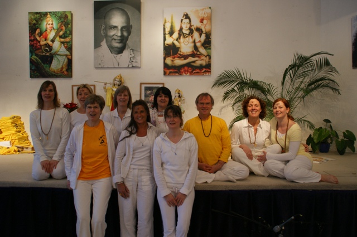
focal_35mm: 33
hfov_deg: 57.3
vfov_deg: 39.9
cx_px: 178
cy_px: 118
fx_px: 327
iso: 400
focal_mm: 22
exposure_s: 1/40
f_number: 3.5
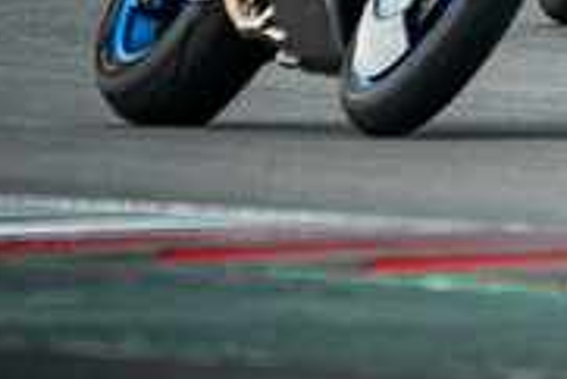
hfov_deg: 1.1
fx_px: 30326
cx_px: 883
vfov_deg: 0.7
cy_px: -155
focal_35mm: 1924
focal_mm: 400
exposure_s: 1/1600
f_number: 5.6
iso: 2500
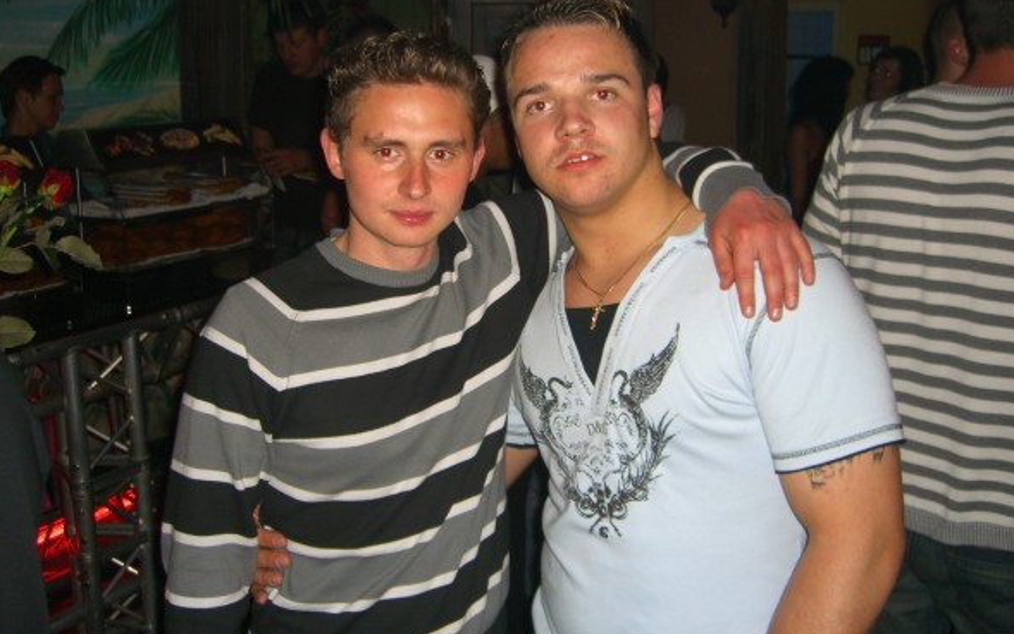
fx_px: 1133
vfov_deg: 31.2
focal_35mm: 41
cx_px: 499
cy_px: 272
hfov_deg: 48.2
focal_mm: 7.9
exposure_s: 1/60
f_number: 2.8
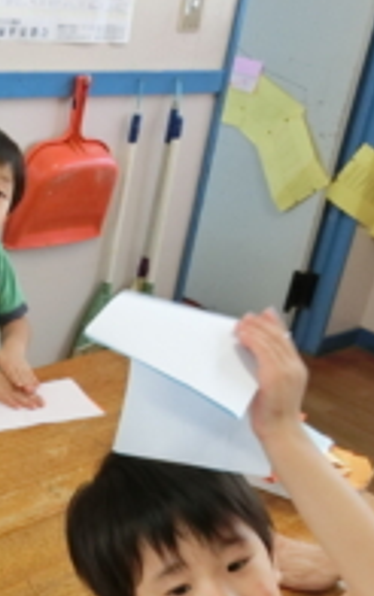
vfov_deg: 37.0
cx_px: -40
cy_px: 407
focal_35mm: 54
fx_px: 878
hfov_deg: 22.6
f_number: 3.5
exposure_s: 1/80
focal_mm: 4.5
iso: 400
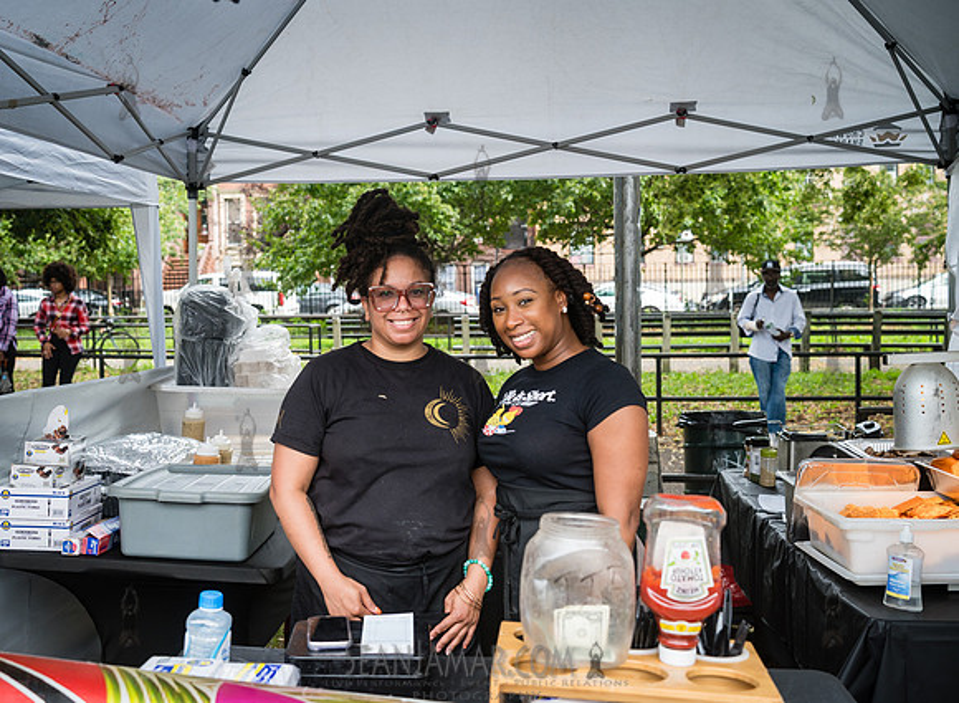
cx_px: 404
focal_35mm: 40
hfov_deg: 47.5
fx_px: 1086
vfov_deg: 35.8
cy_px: 335
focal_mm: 35
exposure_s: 1/250
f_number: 4
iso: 500
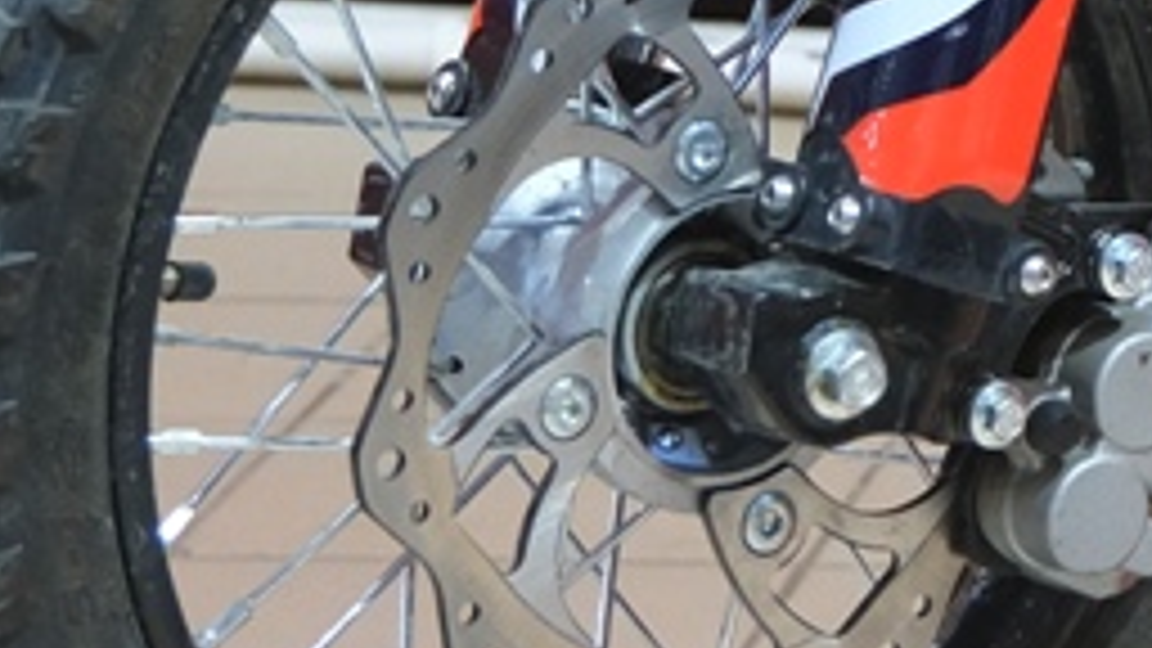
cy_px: -1168
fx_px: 8186
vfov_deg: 4.4
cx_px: 2012
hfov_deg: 7.8
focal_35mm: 268
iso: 1000
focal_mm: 27.5
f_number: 4
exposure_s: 1/60
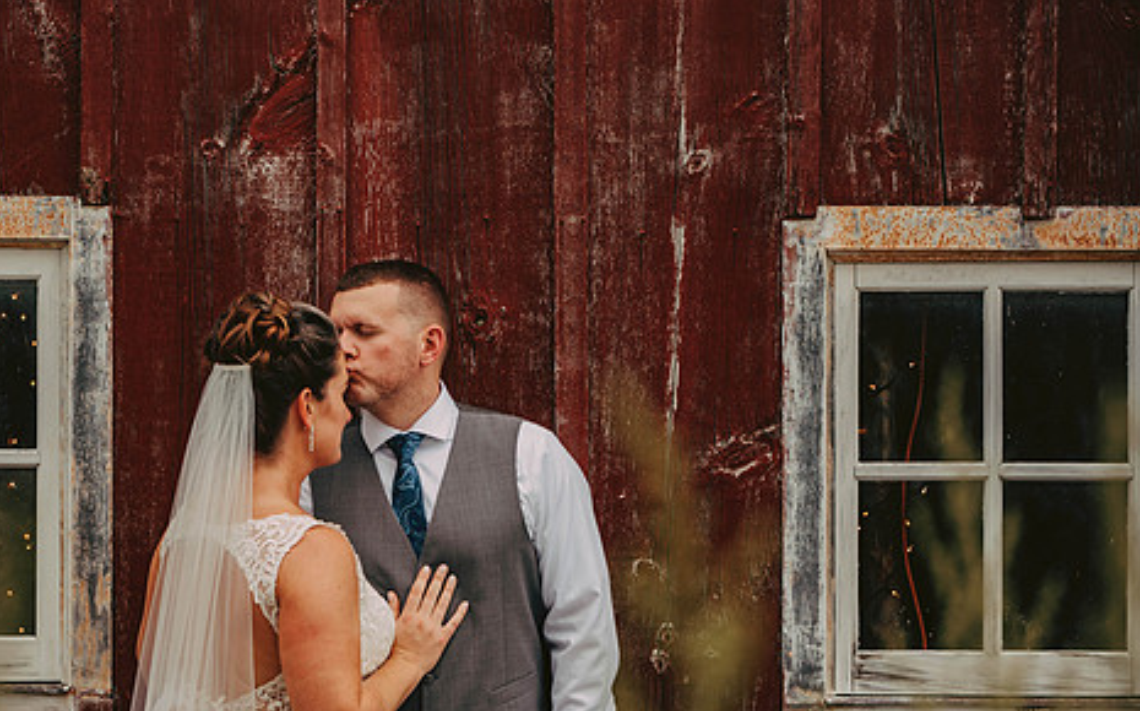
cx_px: 417
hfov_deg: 15.5
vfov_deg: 9.7
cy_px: 448
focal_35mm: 135
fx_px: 4192
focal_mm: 102
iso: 200
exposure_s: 1/400
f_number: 2.8
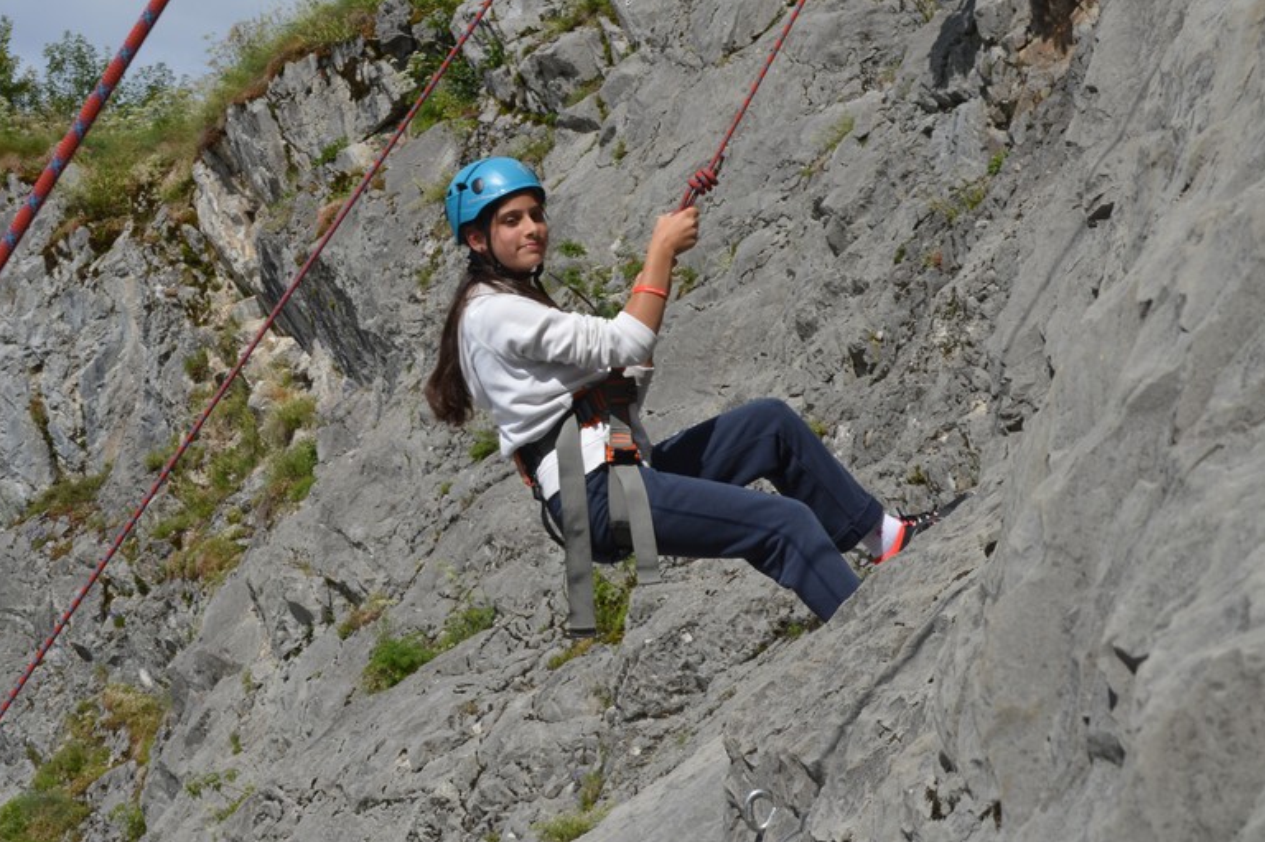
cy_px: 322
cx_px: 494
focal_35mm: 72
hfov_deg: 28.0
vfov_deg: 18.9
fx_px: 2528
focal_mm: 36
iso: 100
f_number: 13
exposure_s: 1/125
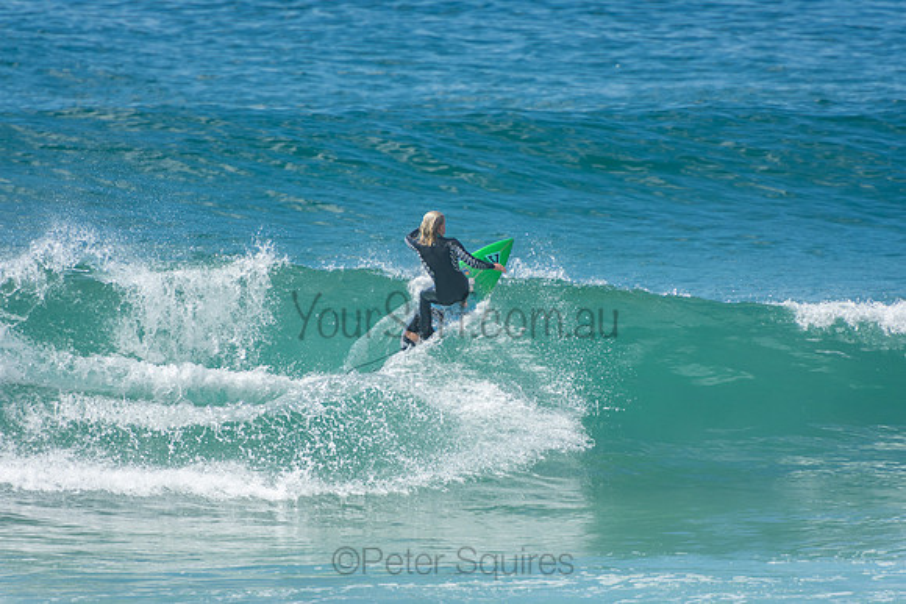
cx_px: 453
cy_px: 302
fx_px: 15103
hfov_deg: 3.4
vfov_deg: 2.3
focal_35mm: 600
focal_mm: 400
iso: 200
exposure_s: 1/1250
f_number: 5.6
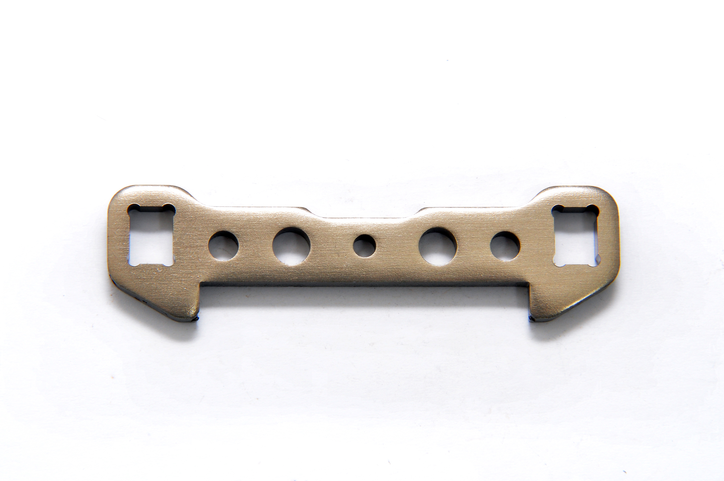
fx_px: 5423
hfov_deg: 7.6
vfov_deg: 5.1
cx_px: 362
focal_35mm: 270
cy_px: 240
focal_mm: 180
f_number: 20
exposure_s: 1/60
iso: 400
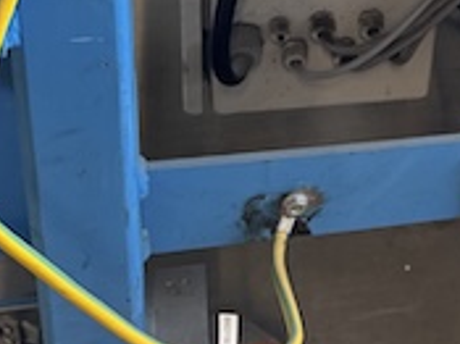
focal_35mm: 88
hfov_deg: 18.8
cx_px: 749
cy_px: -100
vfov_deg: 15.9
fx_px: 1169
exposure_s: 1/121
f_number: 1.78
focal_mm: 6.76
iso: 200
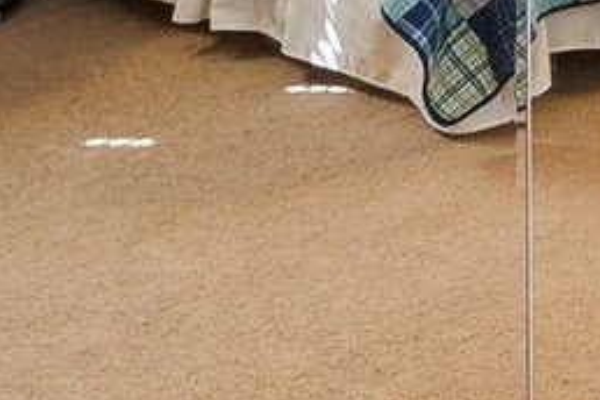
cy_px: -515
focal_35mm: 103
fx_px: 1717
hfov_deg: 11.1
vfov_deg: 11.4
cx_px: 1853
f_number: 4
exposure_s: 1/60
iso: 400
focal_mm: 13
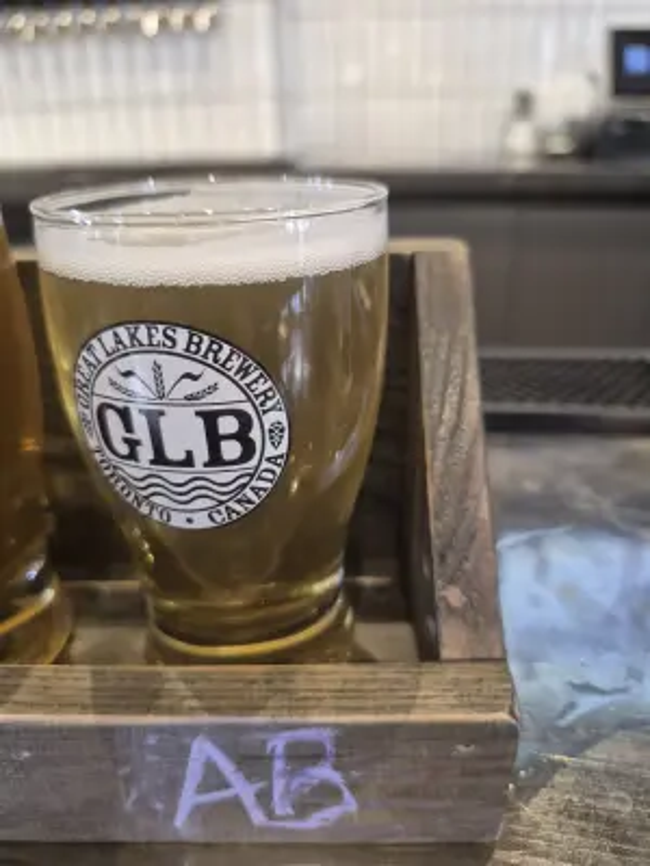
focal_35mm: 23
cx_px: 325
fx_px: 576
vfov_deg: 73.9
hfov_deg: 58.9
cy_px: 433
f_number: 1.8
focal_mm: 5.4
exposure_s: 1/120
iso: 800
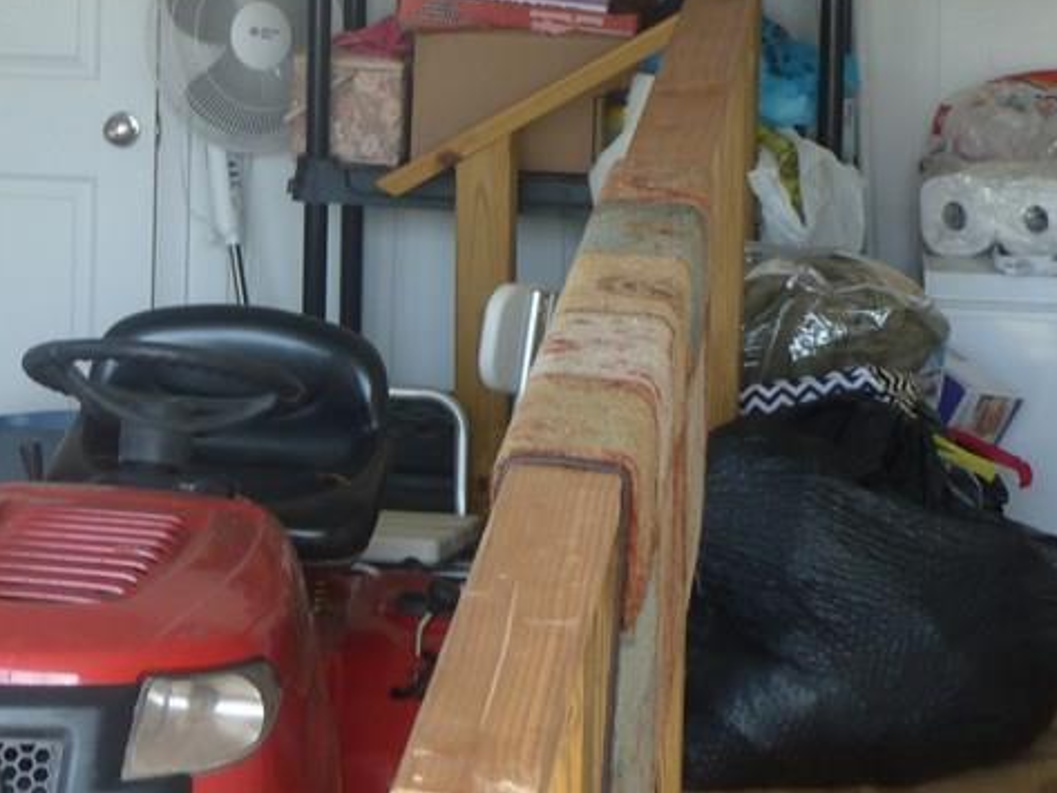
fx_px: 3635
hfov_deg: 16.2
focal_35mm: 119
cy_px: 9
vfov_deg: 12.3
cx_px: -7
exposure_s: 1/40
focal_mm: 9.1
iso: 125
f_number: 3.9
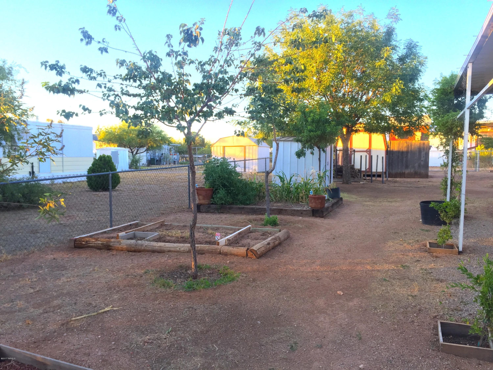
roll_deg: -1.3
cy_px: 185
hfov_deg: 61.7
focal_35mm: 29
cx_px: 246
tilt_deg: -3.6
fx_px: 413
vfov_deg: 48.2
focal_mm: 4.15
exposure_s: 1/120
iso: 50
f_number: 2.2
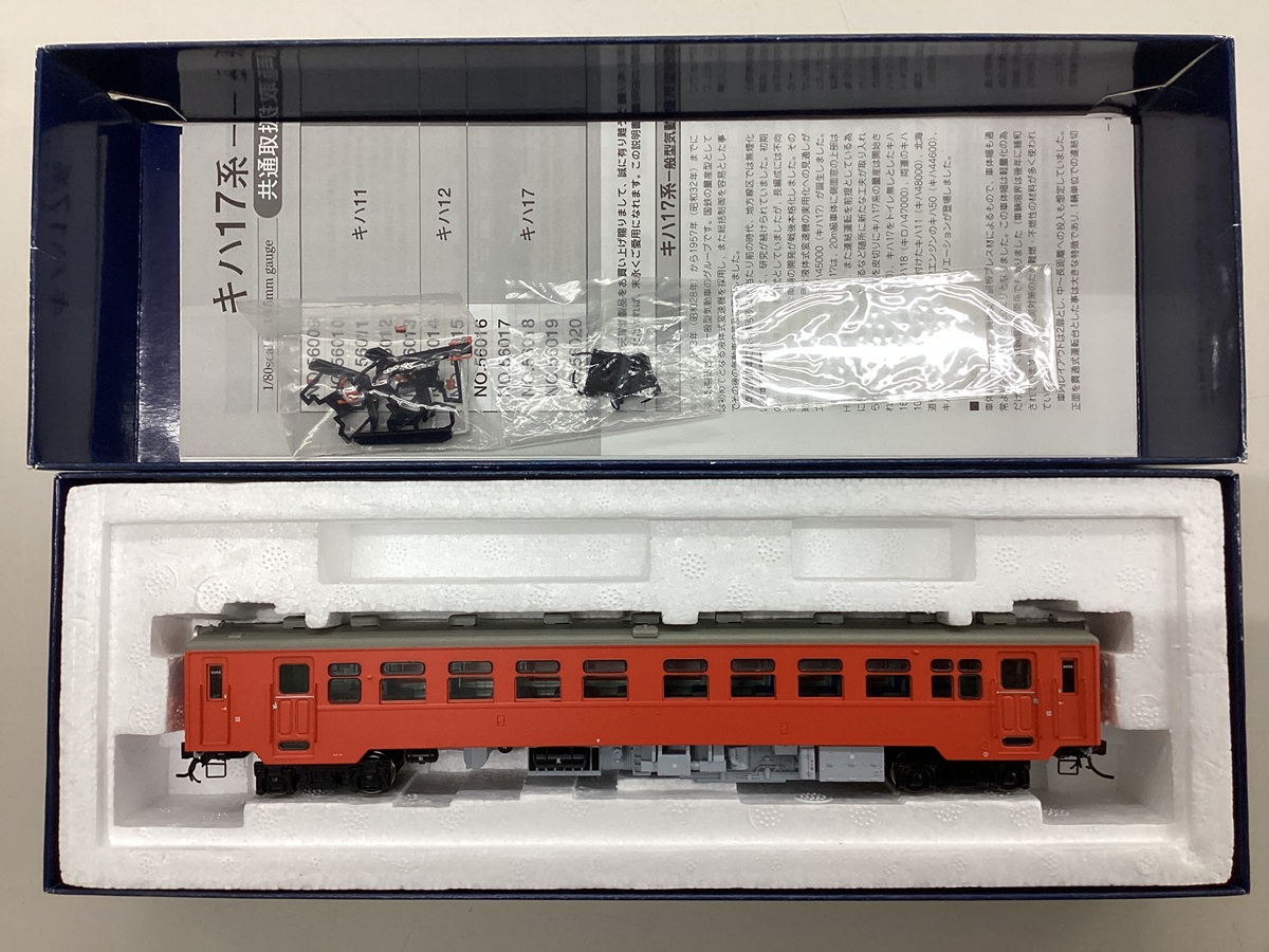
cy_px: 476
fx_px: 1136
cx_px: 634
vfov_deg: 45.4
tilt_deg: -85.8
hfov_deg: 58.4
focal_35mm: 31
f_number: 2.4
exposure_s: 1/120
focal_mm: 3.3
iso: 50
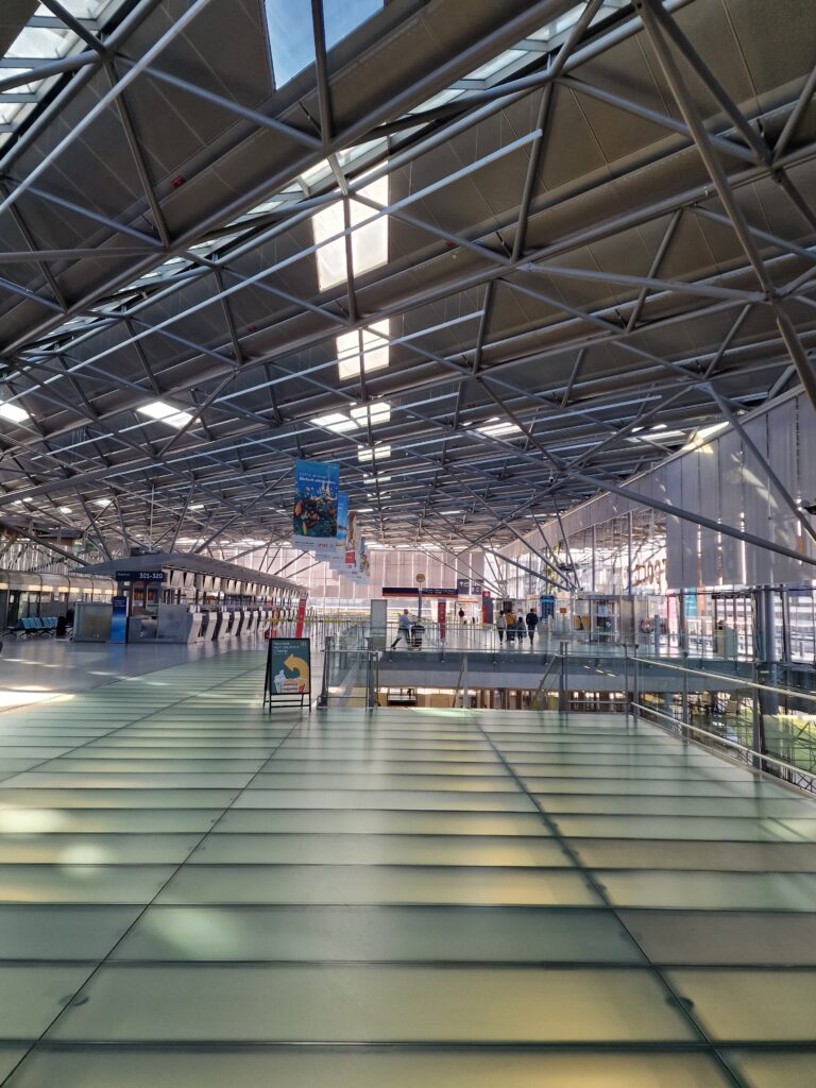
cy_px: 544
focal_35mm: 23
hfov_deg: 58.9
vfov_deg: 73.9
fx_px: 723
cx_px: 408
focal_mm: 6.4
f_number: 1.8
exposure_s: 1/180
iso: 50
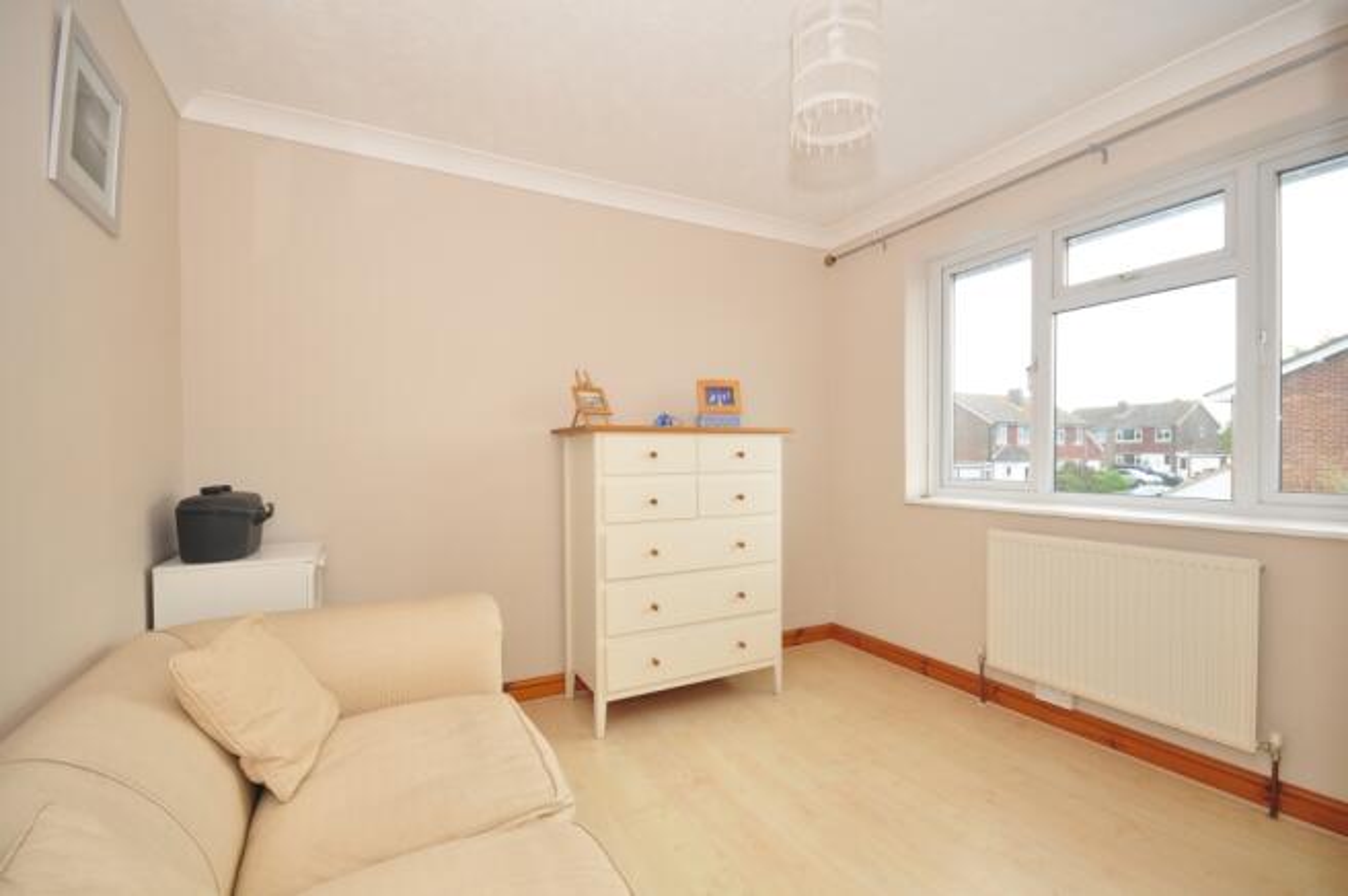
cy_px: 448
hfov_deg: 100.4
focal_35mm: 15
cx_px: 674
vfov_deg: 77.2
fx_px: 561
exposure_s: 1/40
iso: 200
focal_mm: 10
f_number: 9
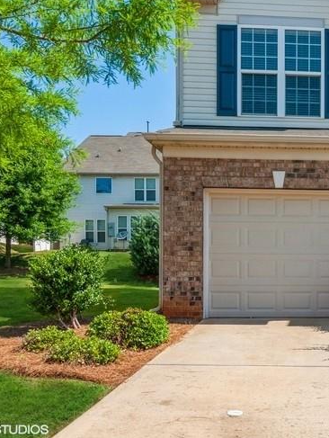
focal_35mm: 40
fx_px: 505
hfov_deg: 32.6
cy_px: 177
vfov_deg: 46.6
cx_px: 344
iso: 200
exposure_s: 1/800
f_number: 8
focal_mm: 15
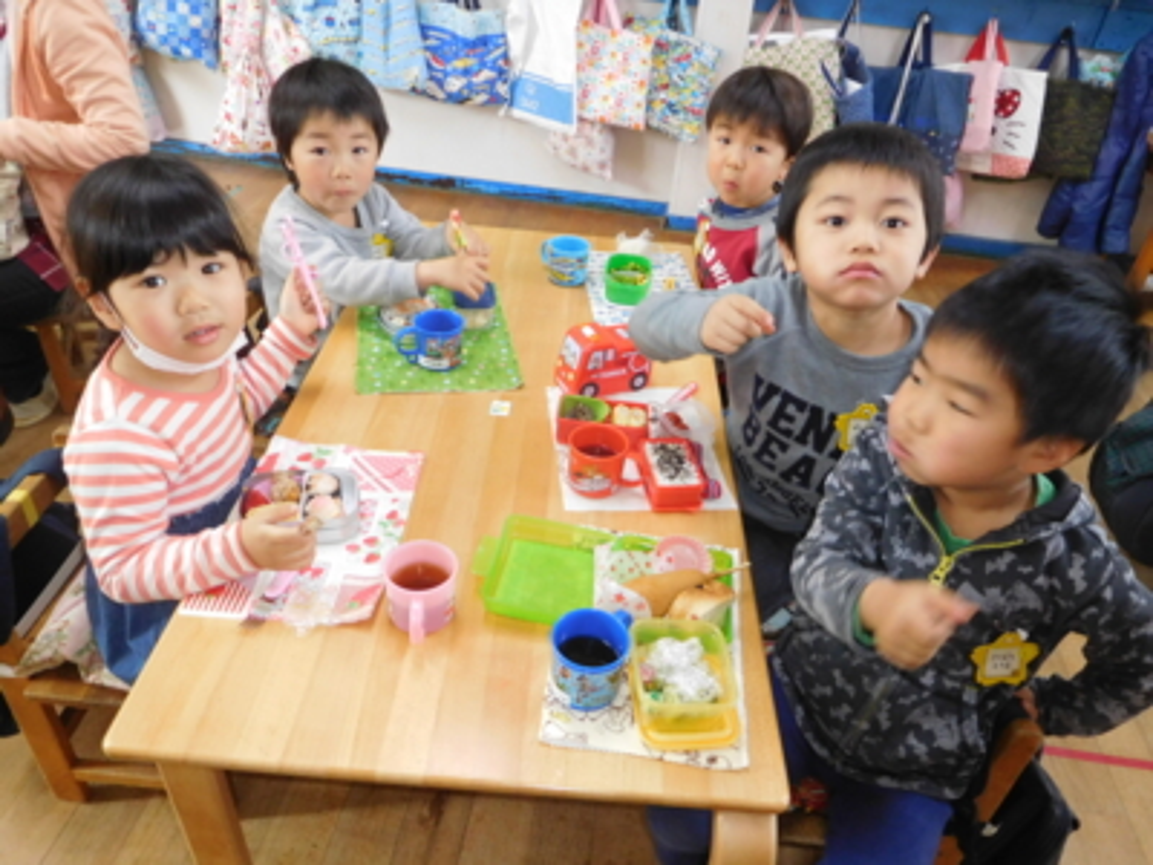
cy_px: 432
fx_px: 833
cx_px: 576
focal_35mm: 25
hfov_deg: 69.4
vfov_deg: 54.9
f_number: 3.4
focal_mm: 4.5
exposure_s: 1/30
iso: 320
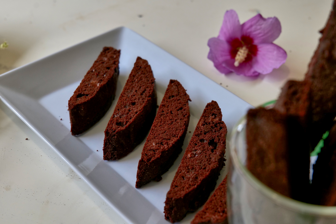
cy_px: 112
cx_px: 168
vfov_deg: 22.6
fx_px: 560
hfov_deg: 33.4
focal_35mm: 60
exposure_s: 1/100
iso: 1000
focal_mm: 60
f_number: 7.1
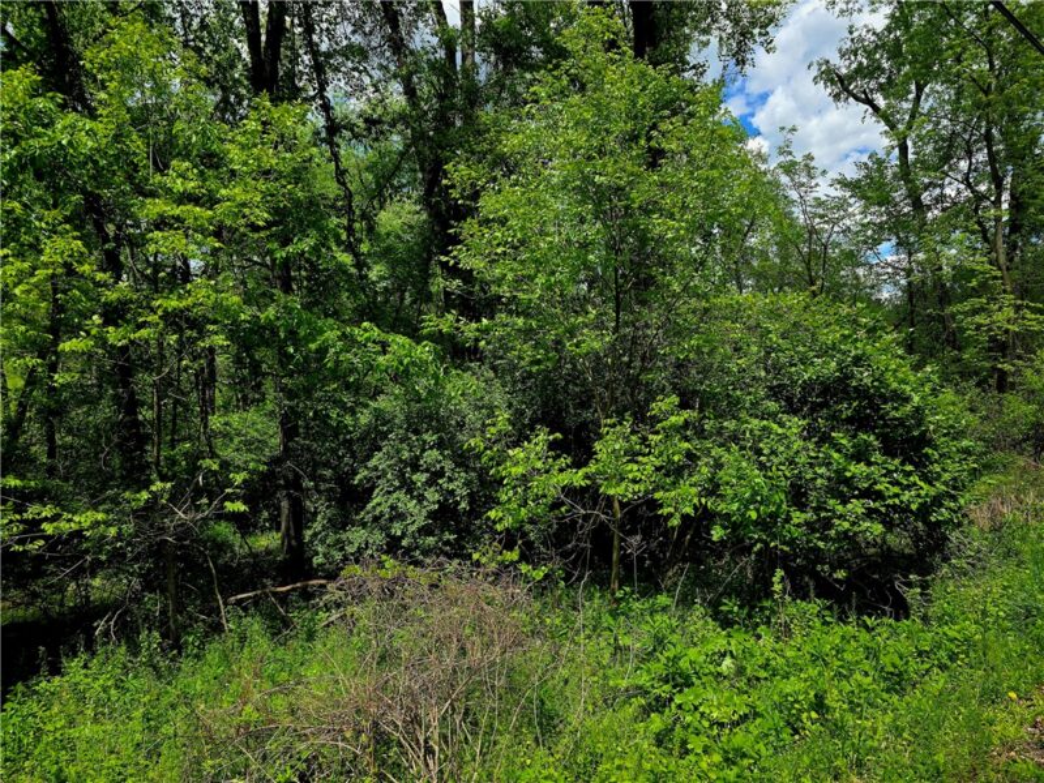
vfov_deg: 58.9
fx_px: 694
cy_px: 392
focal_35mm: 23
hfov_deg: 73.9
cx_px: 522
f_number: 1.7
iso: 12
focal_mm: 6.3
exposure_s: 1/588
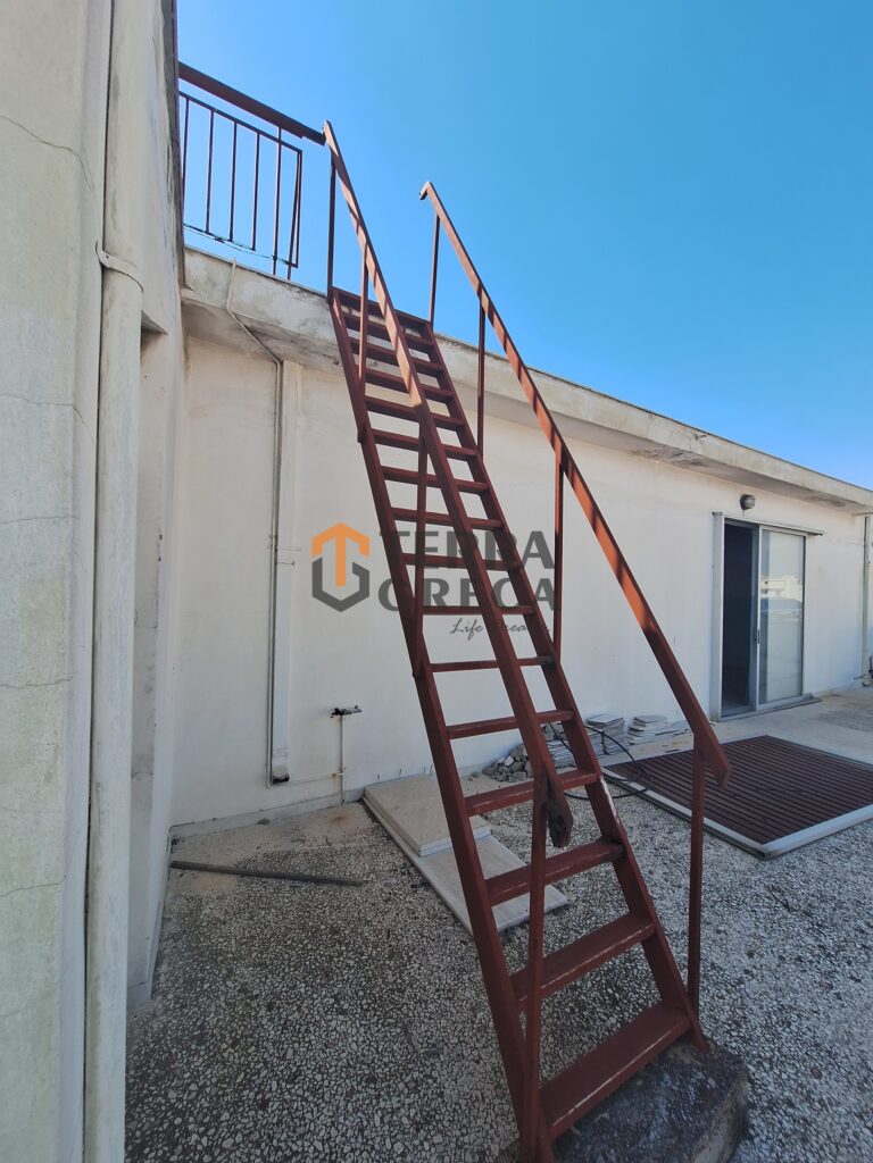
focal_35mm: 13
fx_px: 437
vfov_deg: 106.2
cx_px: 436
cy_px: 582
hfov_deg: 89.9
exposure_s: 1/883
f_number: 2.2
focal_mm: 1.74
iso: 40
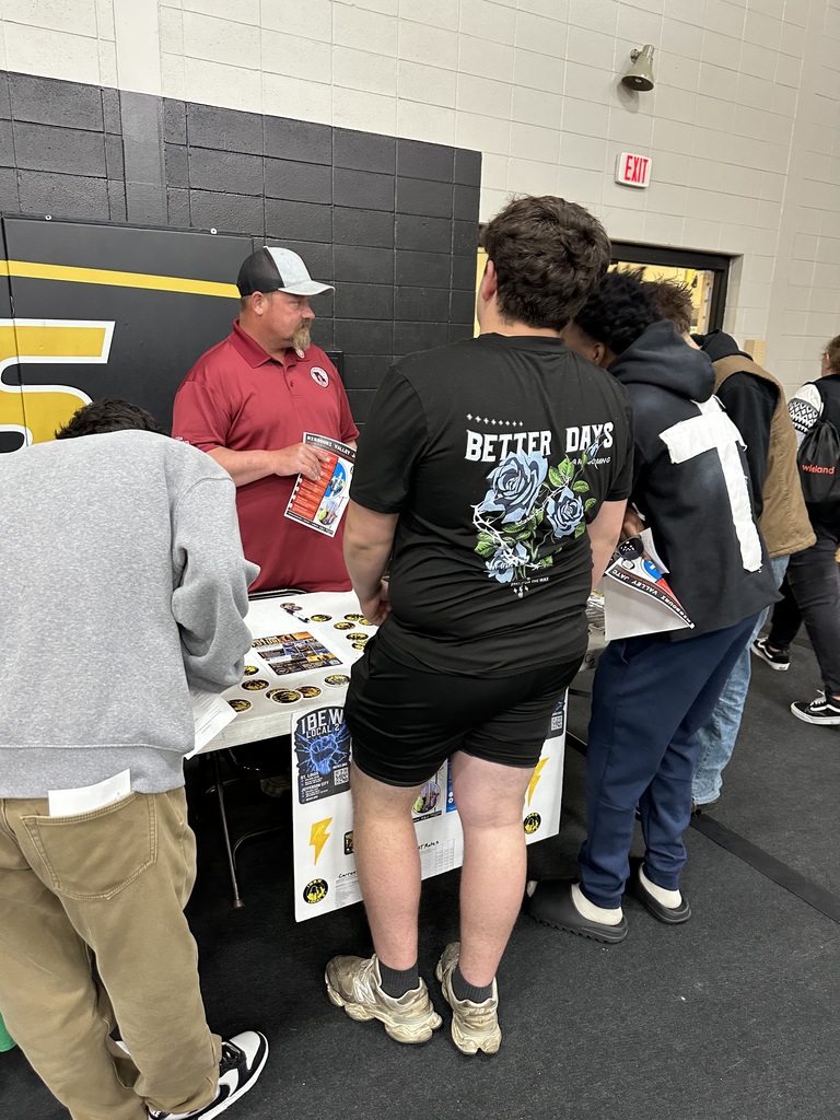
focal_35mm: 24
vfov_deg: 71.6
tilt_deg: -15.9
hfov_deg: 56.8
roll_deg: -2.8
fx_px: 777
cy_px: 560
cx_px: 420
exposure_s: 1/60
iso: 320
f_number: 1.78
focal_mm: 6.86
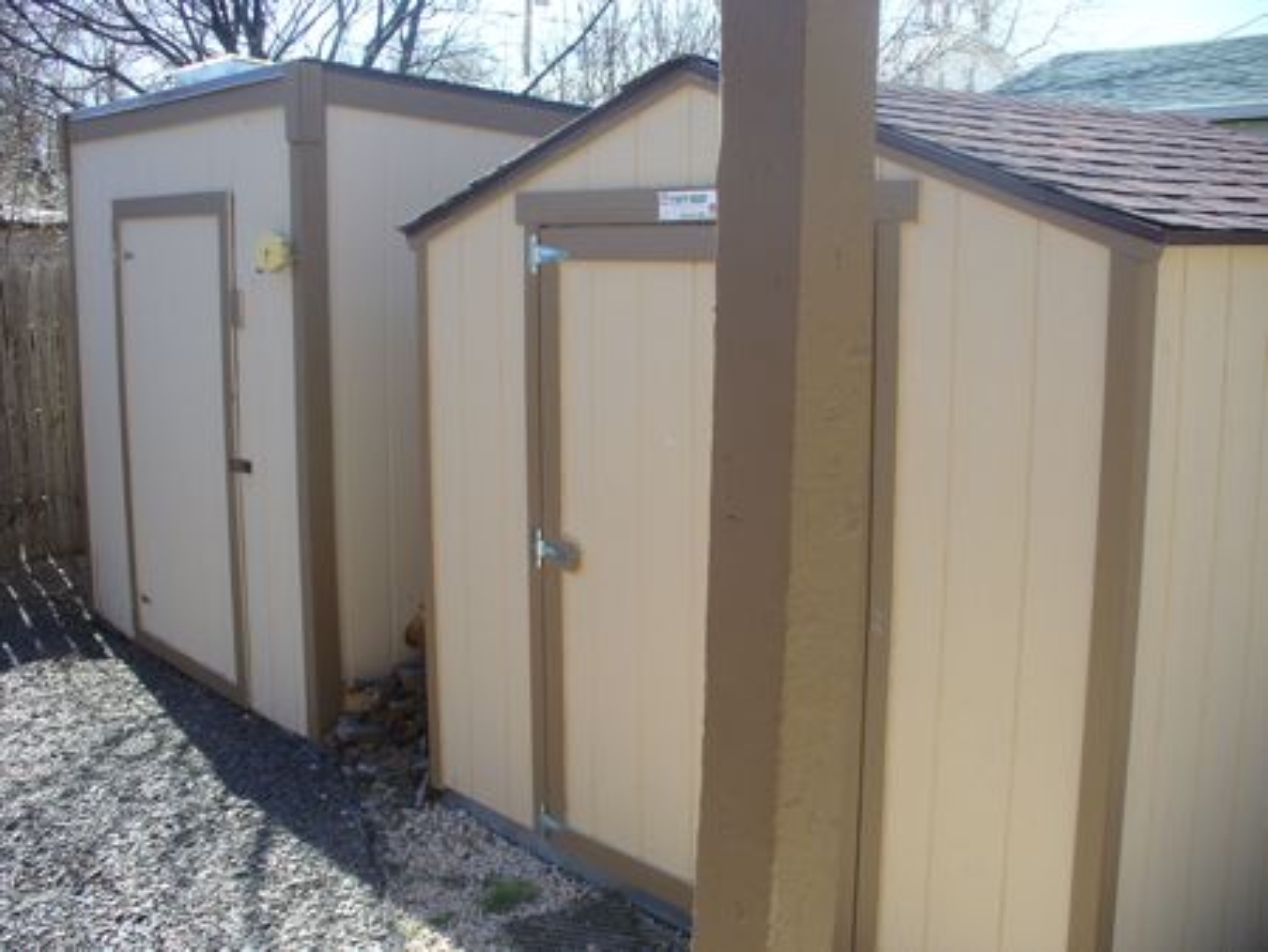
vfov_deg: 38.7
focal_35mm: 37
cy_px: 476
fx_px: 1356
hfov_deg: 50.1
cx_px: 634
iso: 80
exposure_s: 1/400
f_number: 2.8
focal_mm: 6.1
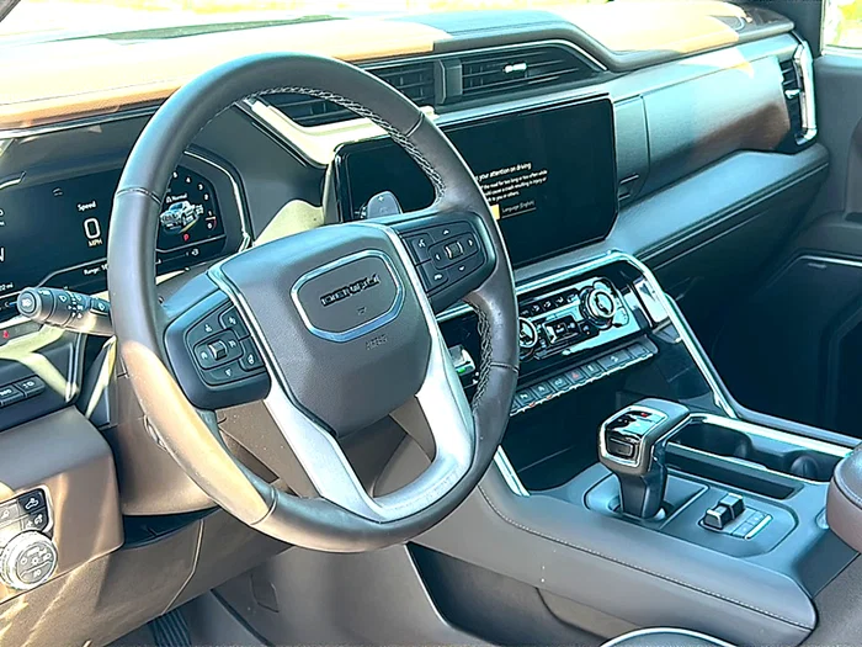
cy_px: 324
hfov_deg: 46.8
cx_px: 431
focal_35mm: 40
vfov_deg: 36.0
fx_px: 996
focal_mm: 6.86
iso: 125
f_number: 1.78
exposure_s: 1/241
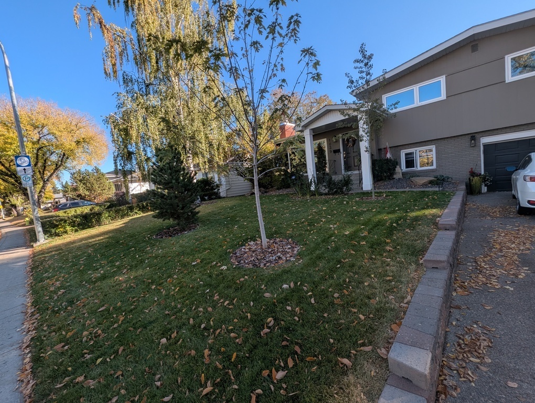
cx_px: 268
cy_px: 202
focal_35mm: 13
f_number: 2.2
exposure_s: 1/642
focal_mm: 1.95
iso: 46
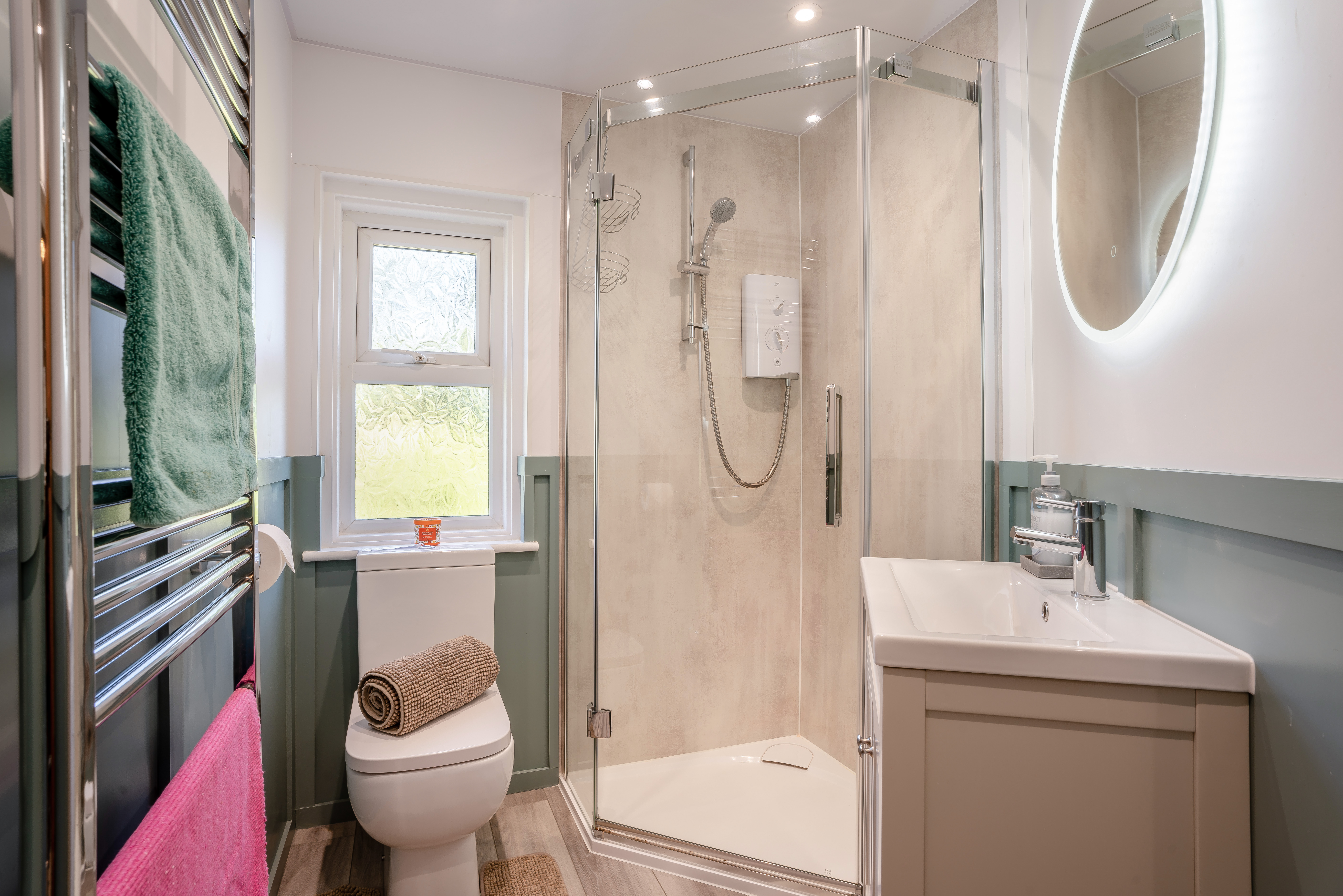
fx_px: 679
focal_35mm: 18
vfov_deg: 66.8
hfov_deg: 89.4
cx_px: 672
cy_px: 448
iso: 100
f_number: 11
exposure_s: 1/20
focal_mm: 18.2
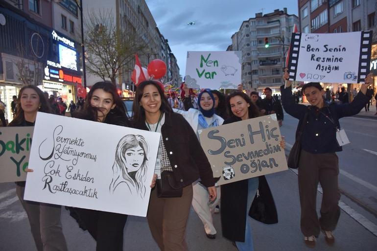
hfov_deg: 67.4
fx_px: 283
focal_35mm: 27
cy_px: 126
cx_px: 188
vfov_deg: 47.9
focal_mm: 18
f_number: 3.5
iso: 720
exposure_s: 1/60
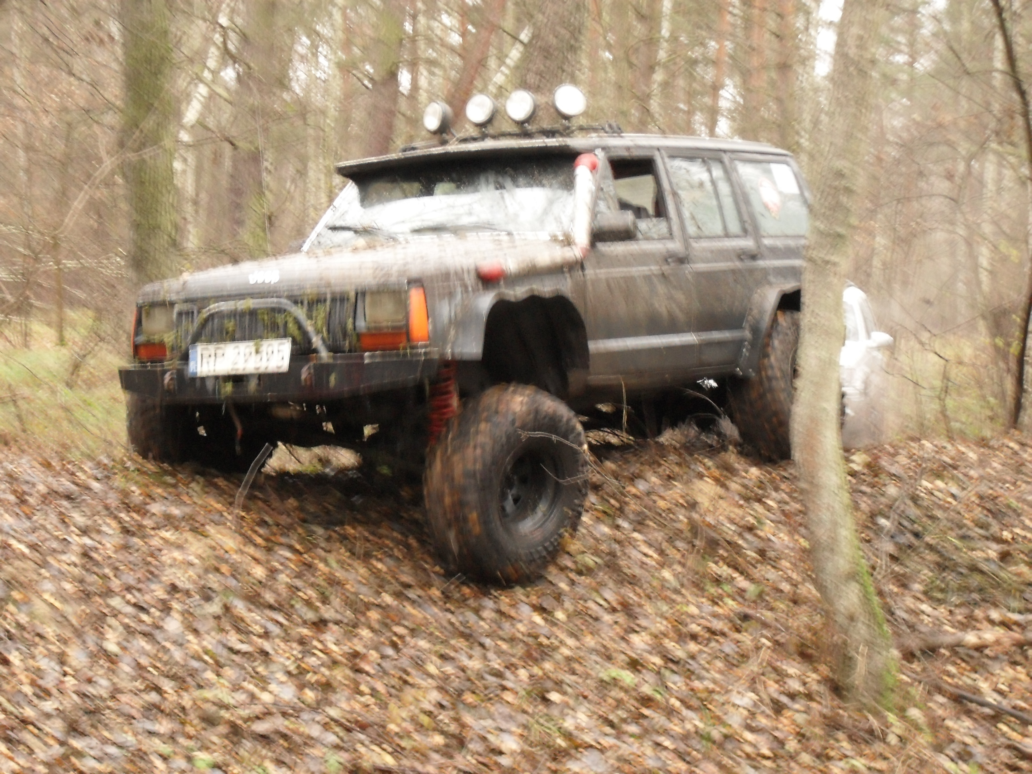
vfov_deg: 16.1
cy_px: 387
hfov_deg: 21.3
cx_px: 516
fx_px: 2743
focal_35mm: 92
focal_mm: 15.3
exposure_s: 1/10
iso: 200
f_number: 4.4
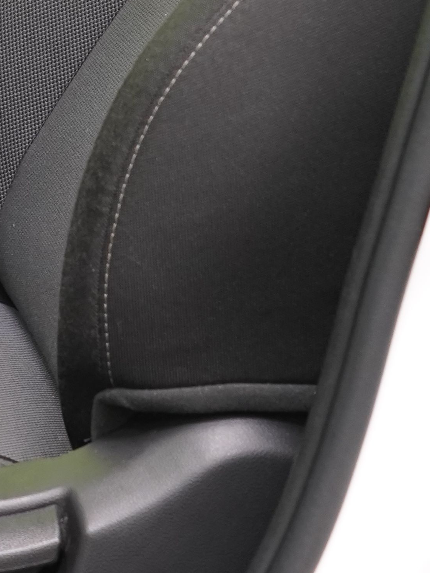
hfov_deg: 11.8
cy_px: -62
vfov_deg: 16.9
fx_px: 1872
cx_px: -404
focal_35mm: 113
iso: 1250
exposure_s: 1/20
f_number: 5
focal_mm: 29
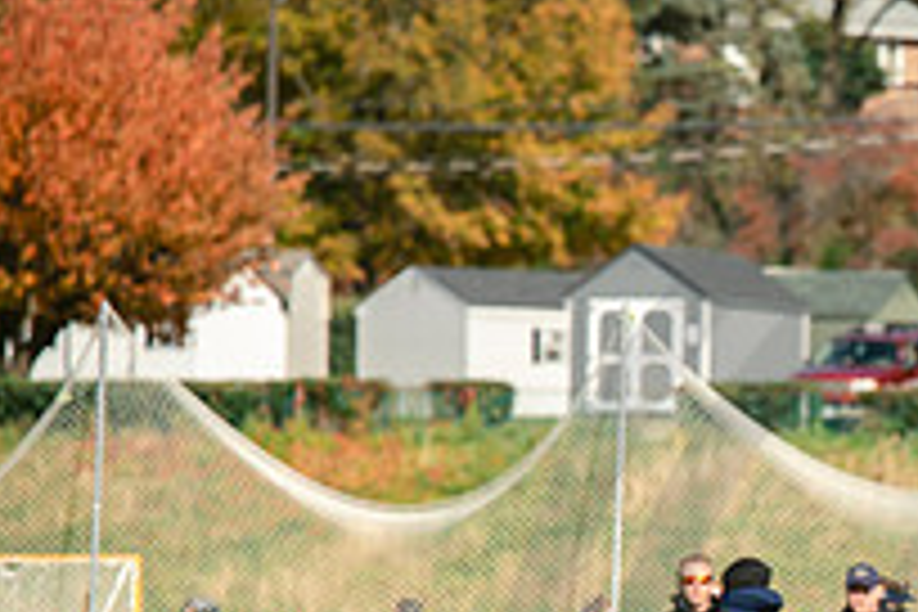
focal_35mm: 568
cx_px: 1287
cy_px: 794
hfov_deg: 3.6
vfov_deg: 2.4
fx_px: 14483
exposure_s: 1/2000
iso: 250
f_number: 5.6
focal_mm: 200
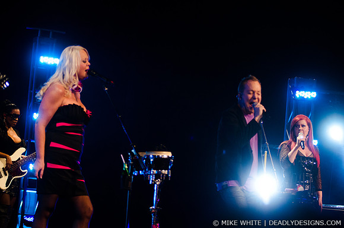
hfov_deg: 17.1
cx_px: 172
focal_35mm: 120
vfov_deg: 11.4
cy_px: 114
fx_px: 1144
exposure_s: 1/640
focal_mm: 80
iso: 1600
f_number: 2.8
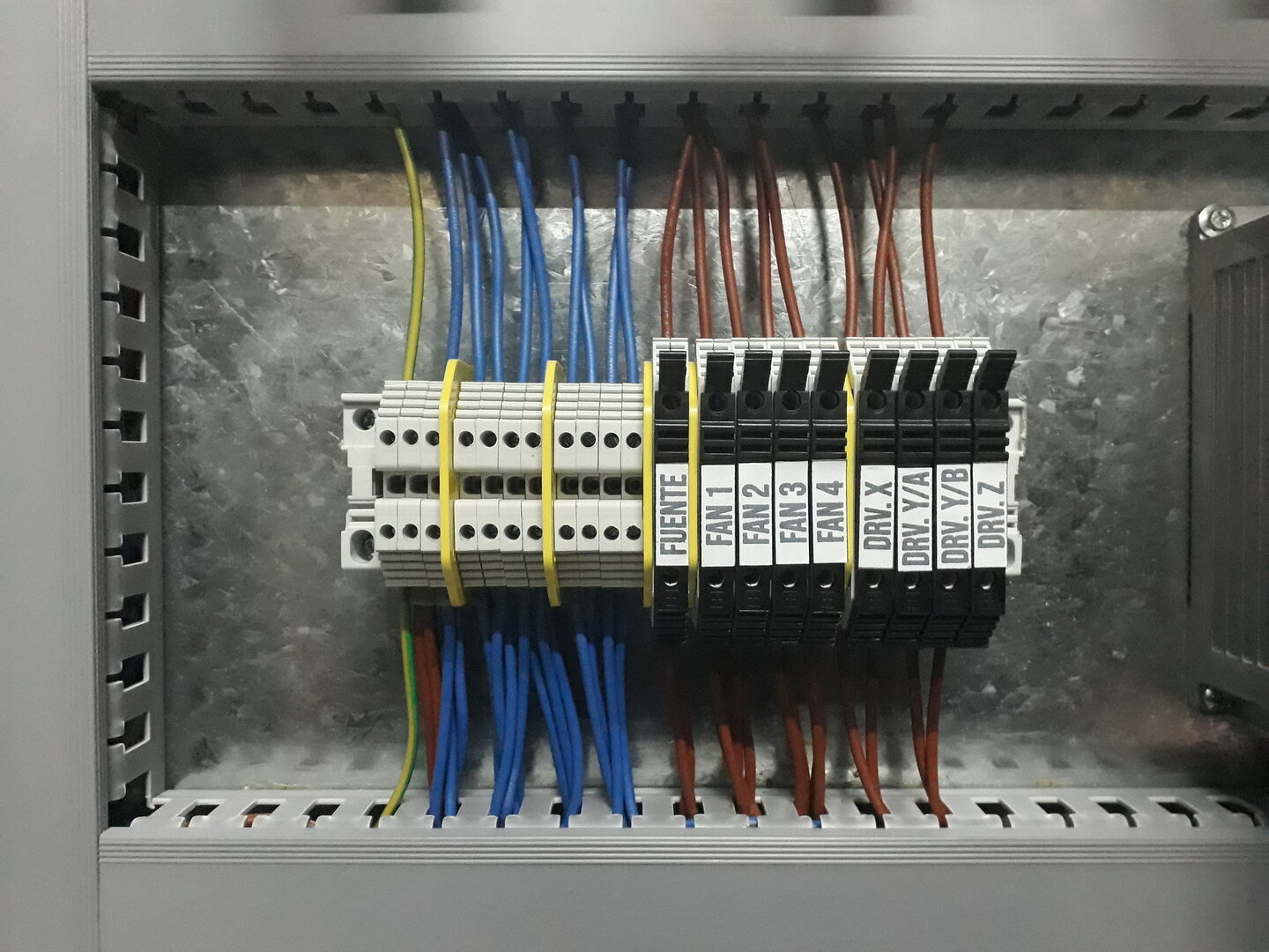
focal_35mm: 27
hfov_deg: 65.3
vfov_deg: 51.4
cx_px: 634
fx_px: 990
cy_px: 476
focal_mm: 3.6
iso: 640
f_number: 1.9
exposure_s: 1/17
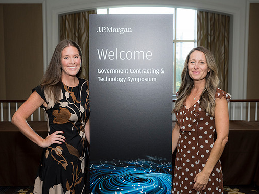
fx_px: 329
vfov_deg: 32.9
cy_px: 98
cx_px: 125
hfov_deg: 42.9
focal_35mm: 44
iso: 800
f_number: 5.6
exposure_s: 1/125
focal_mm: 40
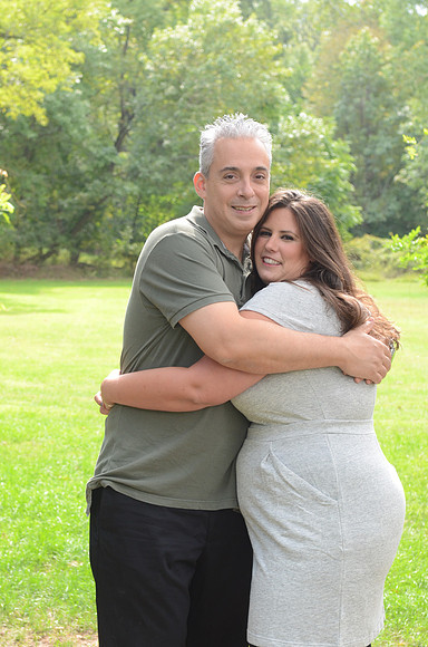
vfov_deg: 24.7
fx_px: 1478
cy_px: 324
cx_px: 214
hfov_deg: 16.5
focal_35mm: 82
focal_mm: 55
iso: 500
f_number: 6.3
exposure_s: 1/200
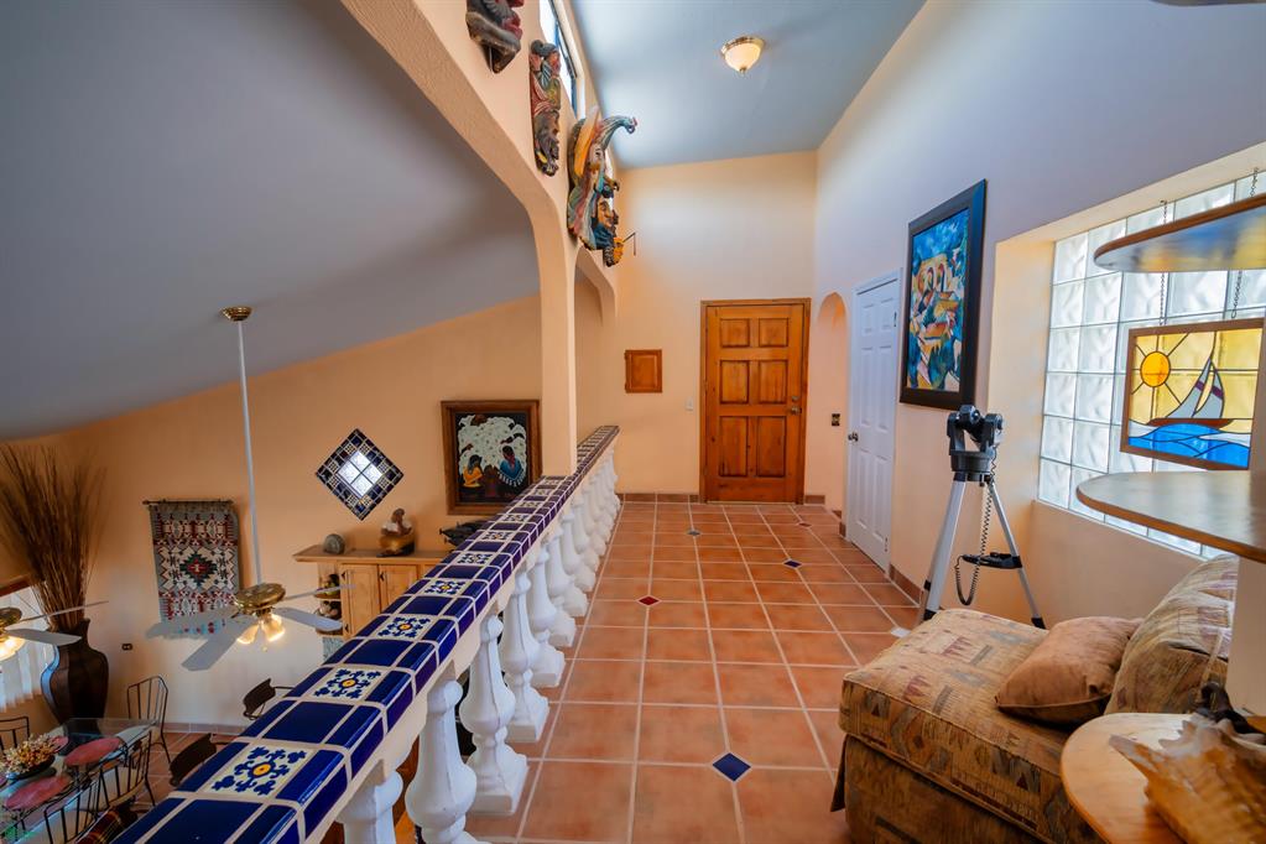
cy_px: 422
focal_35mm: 14
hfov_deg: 104.3
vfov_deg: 81.2
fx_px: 492
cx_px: 633
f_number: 5.6
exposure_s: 1/30
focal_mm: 14
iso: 400
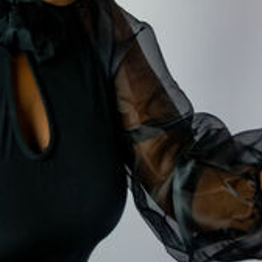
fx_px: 848
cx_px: 109
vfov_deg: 17.5
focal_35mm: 99
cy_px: 69
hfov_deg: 17.6
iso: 1250
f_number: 2.8
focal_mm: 31
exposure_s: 1/200
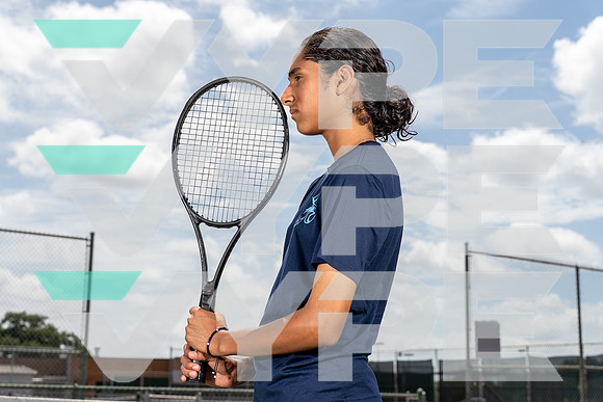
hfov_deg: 35.6
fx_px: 938
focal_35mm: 56
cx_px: 302
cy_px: 201
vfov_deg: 24.2
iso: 250
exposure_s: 1/1250
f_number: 6.3
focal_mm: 56
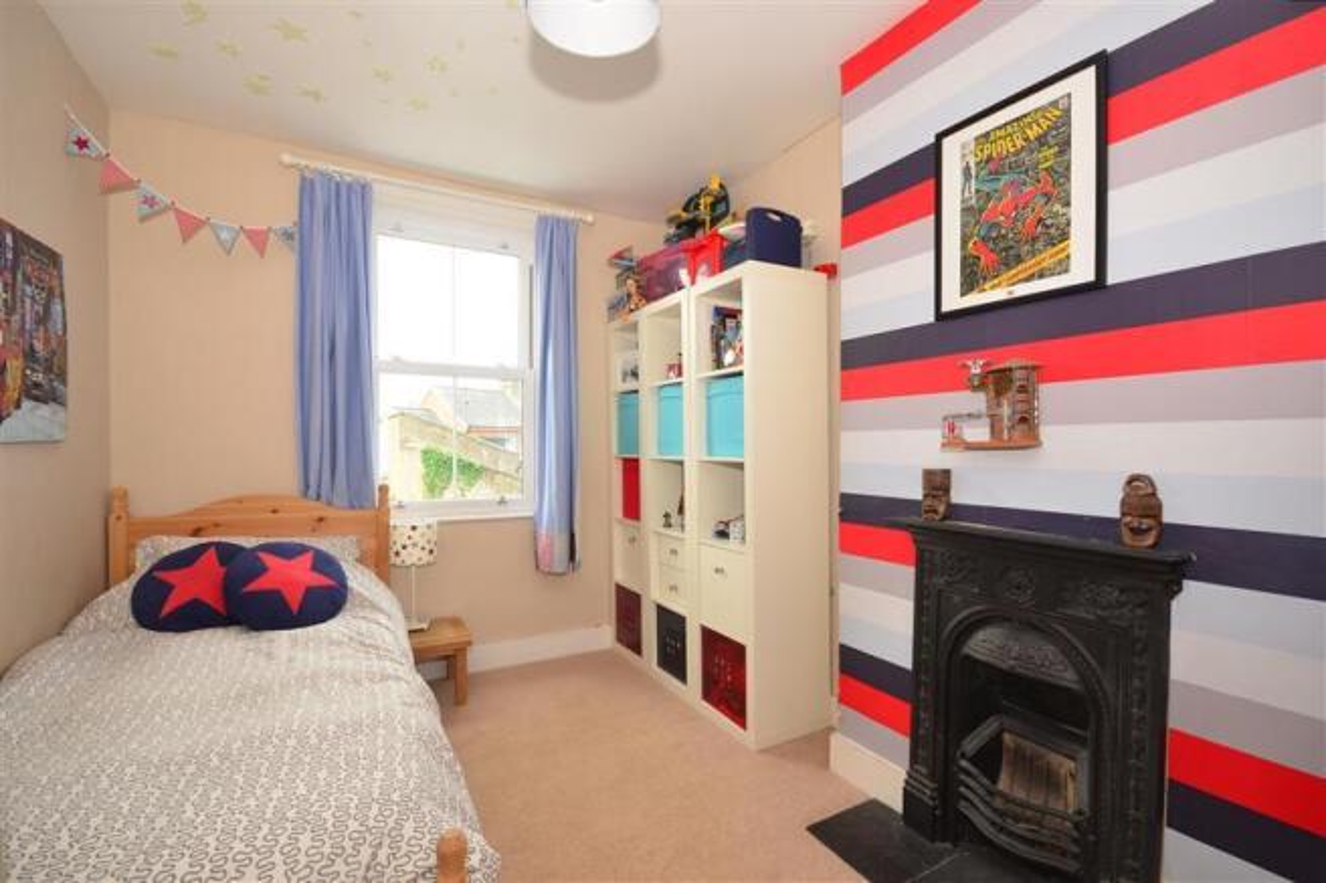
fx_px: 552
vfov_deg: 77.3
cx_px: 663
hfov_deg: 100.4
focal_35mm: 15
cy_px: 442
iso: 200
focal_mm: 10
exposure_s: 1/40
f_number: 7.1
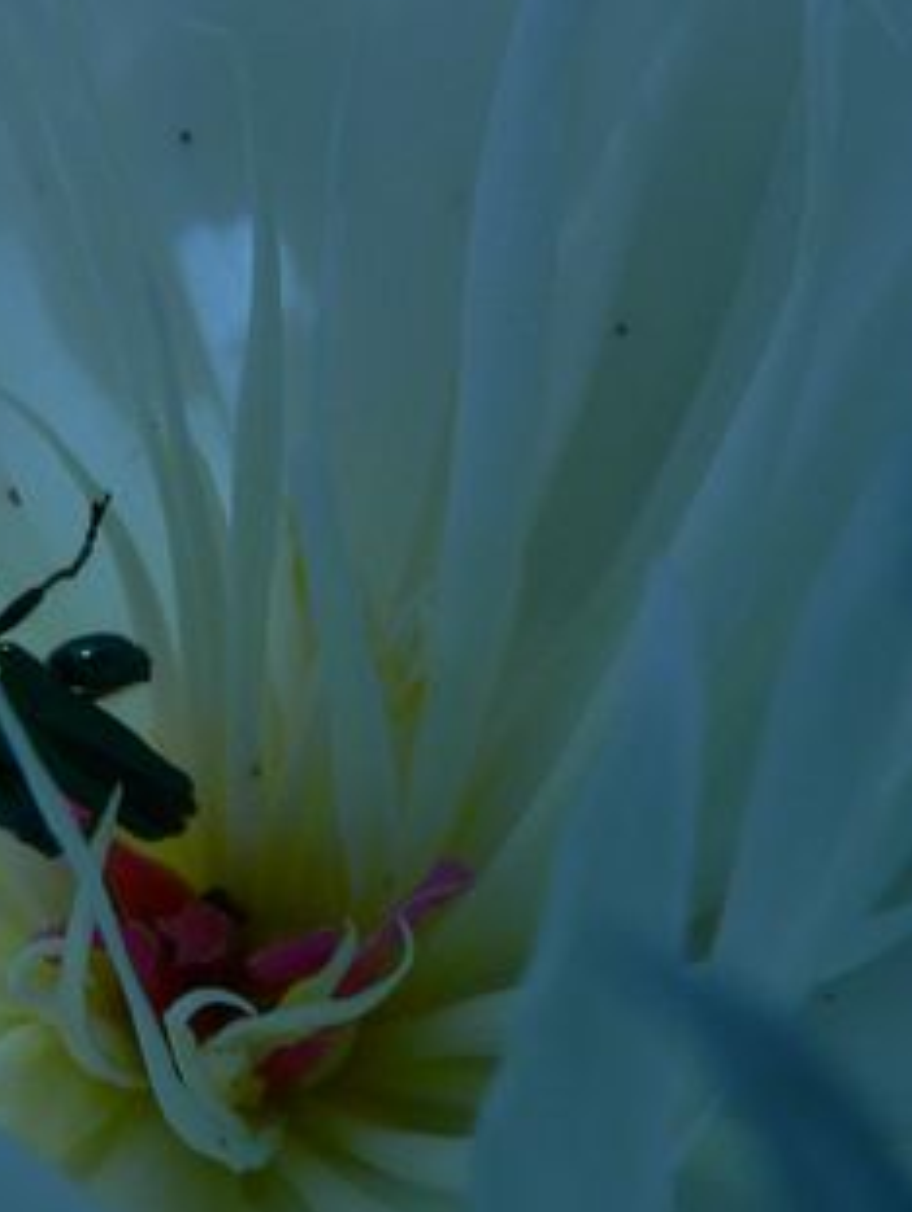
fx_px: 2594
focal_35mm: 74
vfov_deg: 26.3
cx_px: 164
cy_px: 682
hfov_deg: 19.7
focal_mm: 6
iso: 80
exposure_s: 1/1300
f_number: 5.6
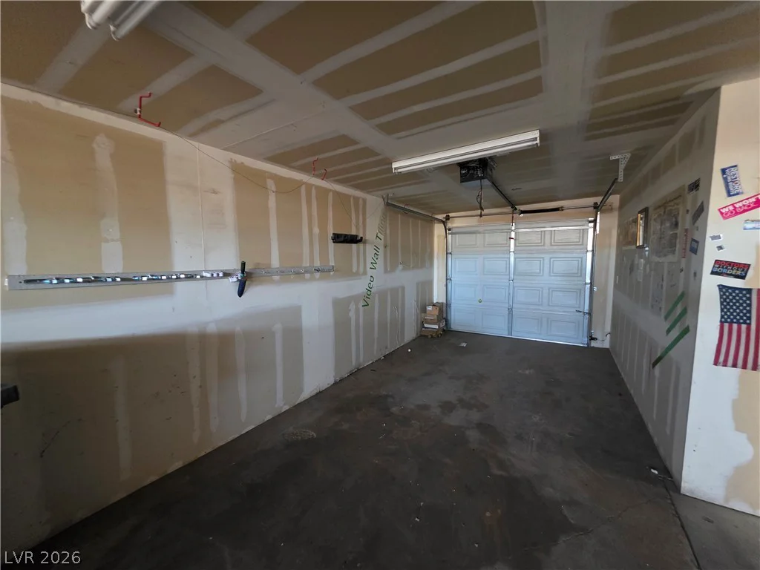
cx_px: 380
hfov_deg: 106.2
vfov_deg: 89.9
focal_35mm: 13
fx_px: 285
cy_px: 285
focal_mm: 2.2
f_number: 1.9
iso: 800
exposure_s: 1/40
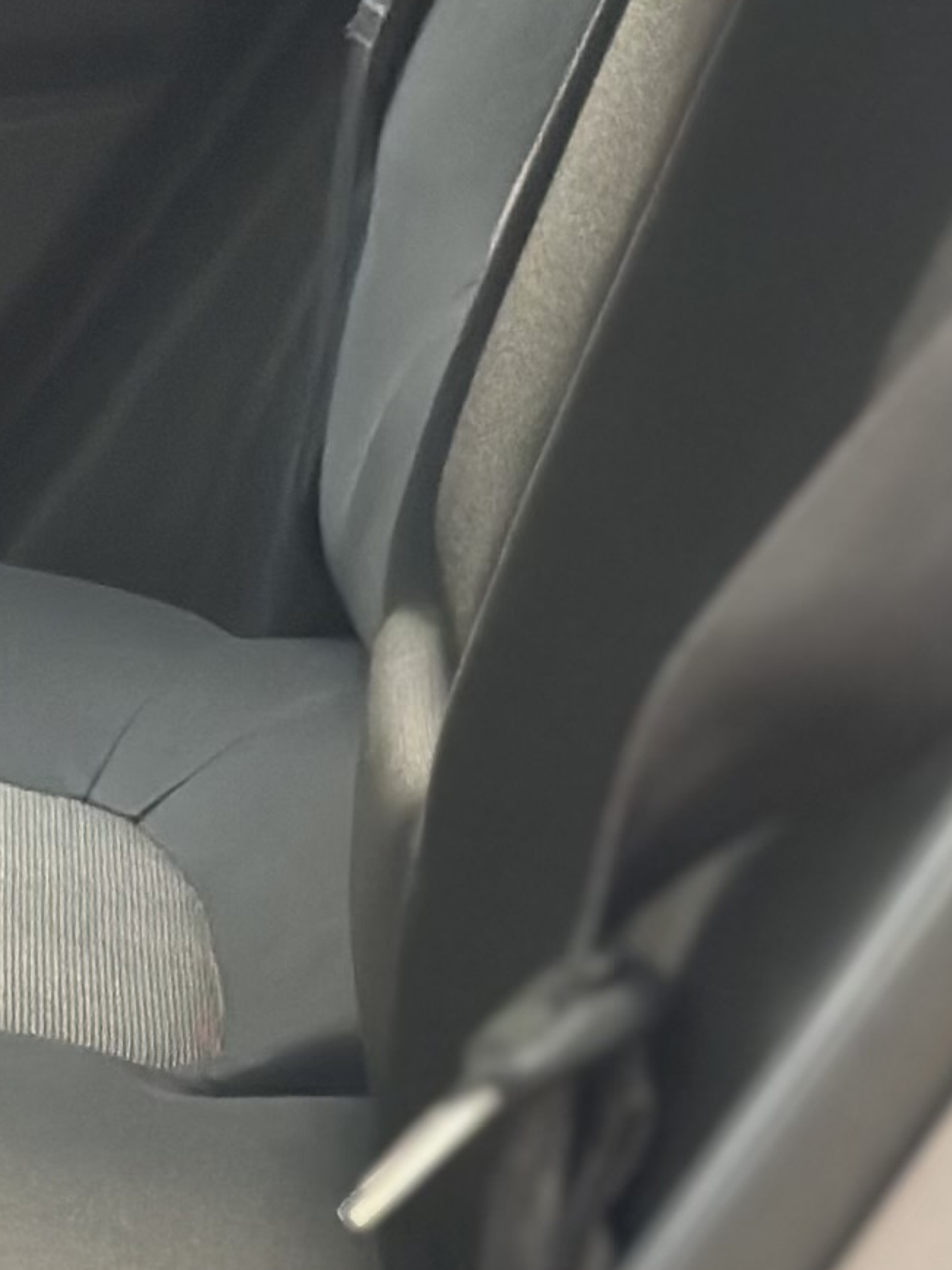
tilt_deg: -8.5
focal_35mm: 223
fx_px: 8177
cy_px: -91
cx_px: -918
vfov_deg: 8.8
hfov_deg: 6.5
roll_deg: +1.2
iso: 125
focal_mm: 6.86
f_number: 1.78
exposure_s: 1/60
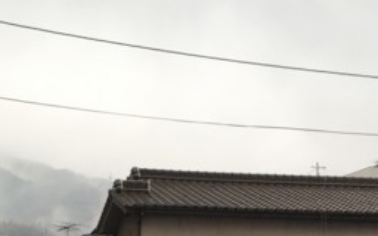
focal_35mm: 96
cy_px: 354
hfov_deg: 20.5
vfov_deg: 12.9
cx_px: -56
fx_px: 989
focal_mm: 4.15
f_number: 2.2
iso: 32
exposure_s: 1/60
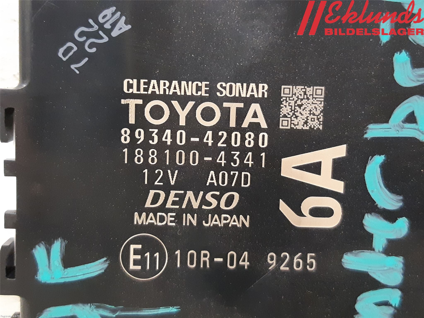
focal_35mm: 26
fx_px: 318
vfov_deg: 53.1
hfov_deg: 67.3
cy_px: 159
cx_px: 212
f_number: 1.7
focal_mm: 3.93
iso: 400
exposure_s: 1/25
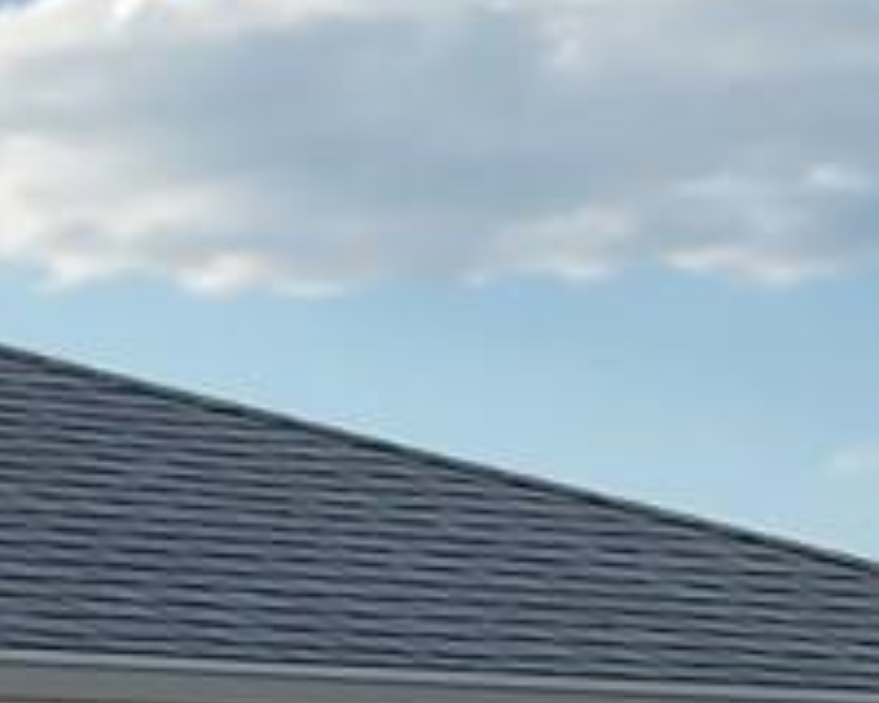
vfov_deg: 6.7
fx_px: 5905
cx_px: -817
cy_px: 1182
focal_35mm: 227
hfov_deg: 8.1
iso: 16
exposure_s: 1/2058
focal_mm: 3
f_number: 1.8
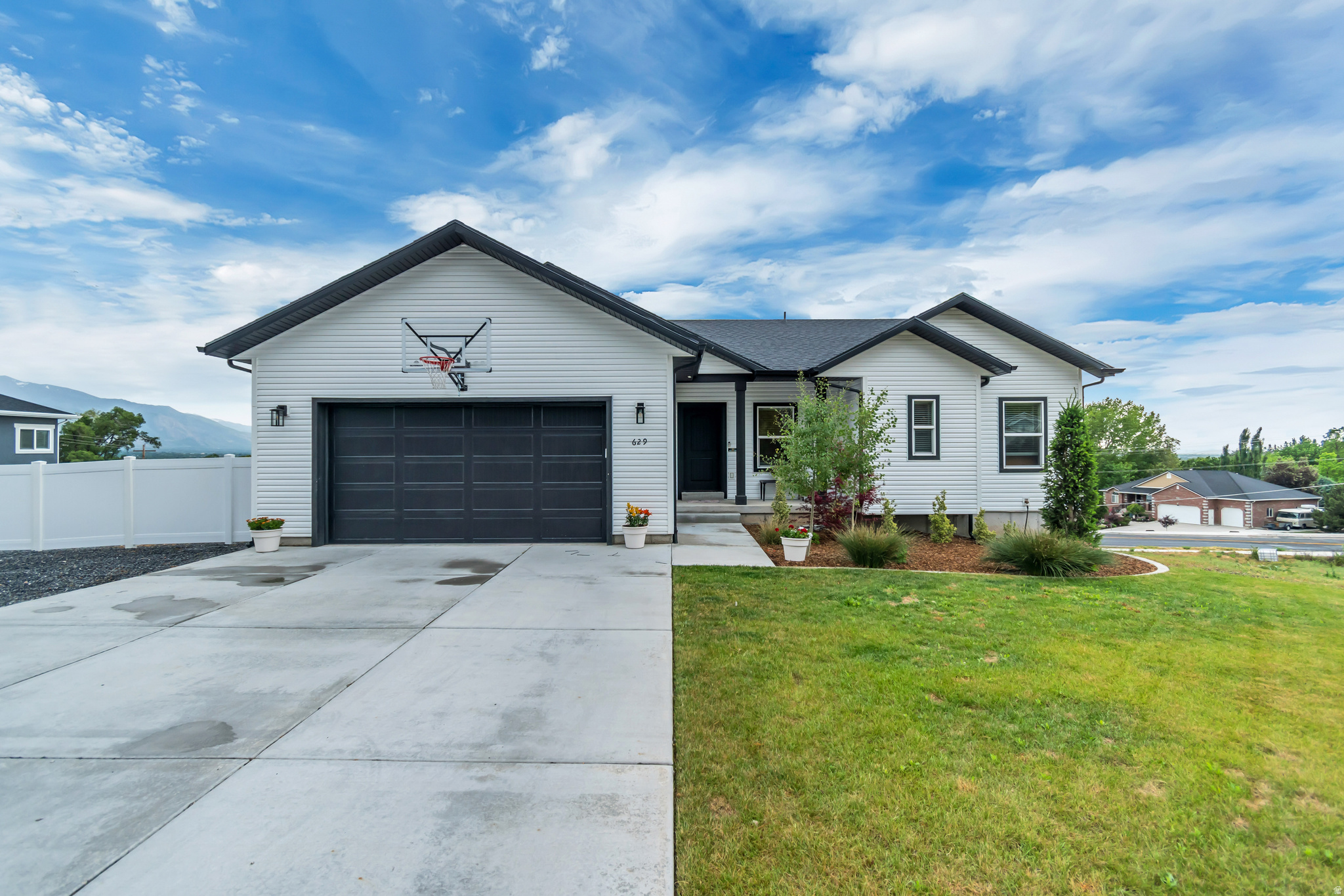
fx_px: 560
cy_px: 448
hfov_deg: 100.4
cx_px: 672
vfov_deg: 77.3
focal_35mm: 15
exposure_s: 1/320
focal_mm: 10
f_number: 4.5
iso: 100
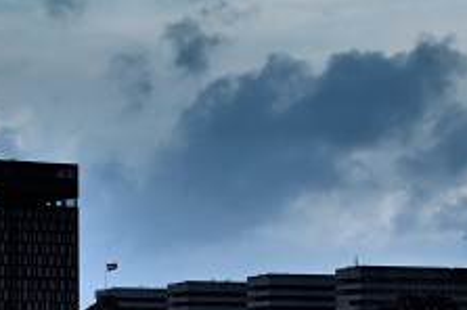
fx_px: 2720
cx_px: 38
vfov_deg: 6.5
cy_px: 179
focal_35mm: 210
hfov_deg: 9.8
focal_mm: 39
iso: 200
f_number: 7.1
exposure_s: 1/320
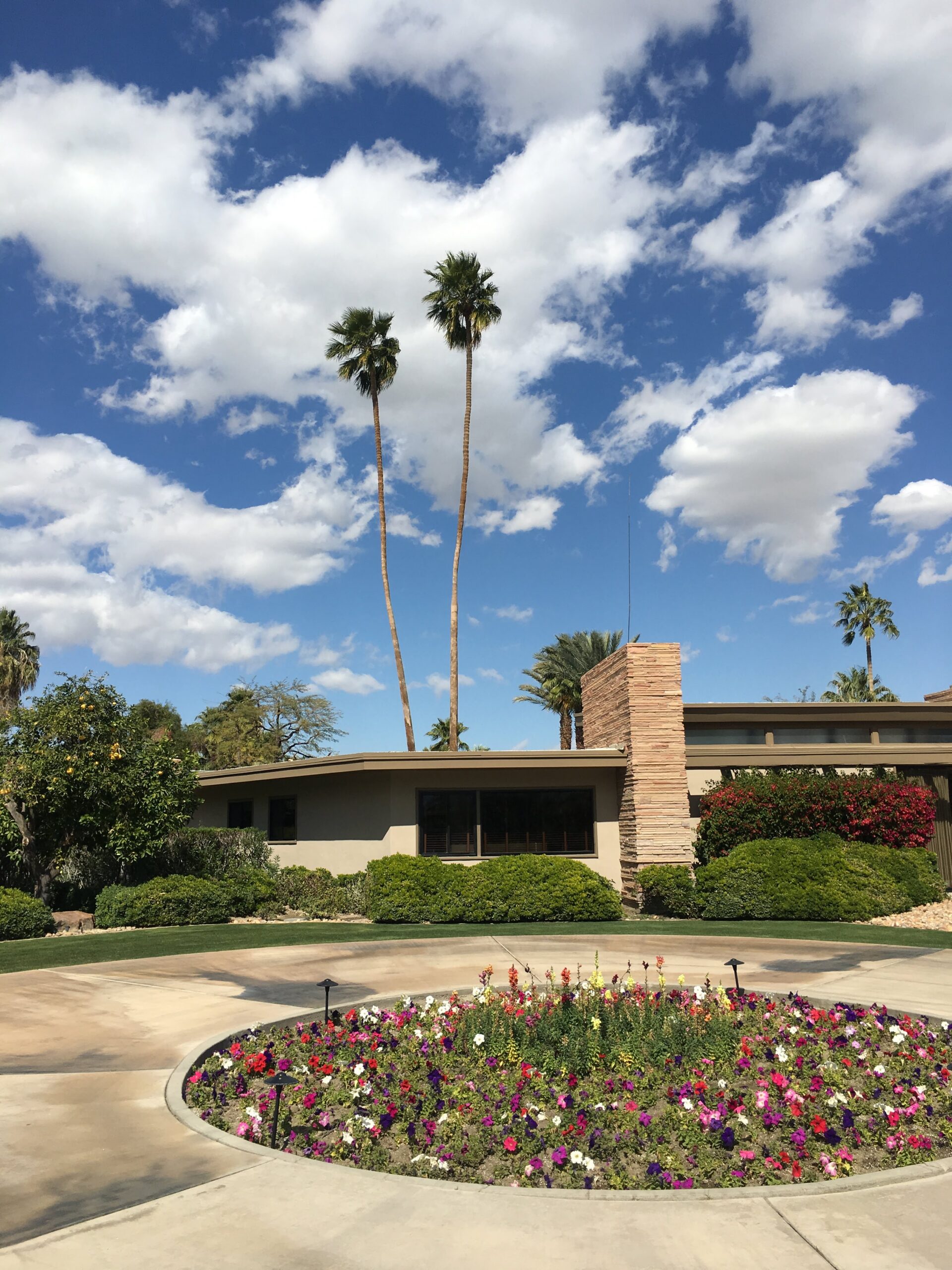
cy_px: 635
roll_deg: +2.5
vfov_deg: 61.7
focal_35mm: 29
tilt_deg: +10.0
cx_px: 476
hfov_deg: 48.2
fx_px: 1063
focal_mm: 4.15
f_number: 2.2
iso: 25
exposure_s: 1/2849
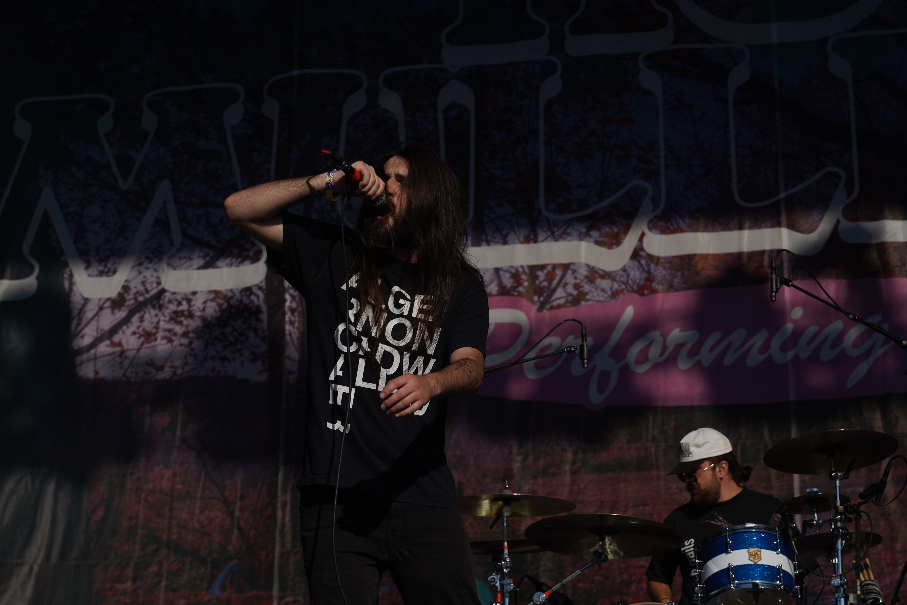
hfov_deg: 19.5
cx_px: 454
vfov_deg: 13.0
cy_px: 302
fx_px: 2645
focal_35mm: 105
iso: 100
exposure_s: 1/1600
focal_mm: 105
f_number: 8
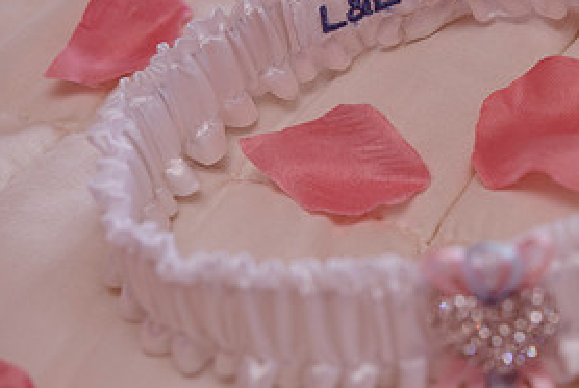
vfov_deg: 11.0
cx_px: 450
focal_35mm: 125
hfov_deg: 16.3
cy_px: 91
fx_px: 2012
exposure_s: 1/60
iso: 320
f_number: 5.6
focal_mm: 60
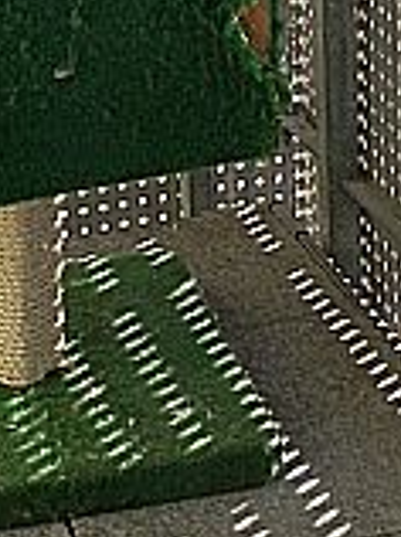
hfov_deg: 11.4
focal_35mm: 130
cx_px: 134
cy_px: -204
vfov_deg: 14.4
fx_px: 2013
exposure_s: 1/243
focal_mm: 7.3
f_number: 5
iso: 160
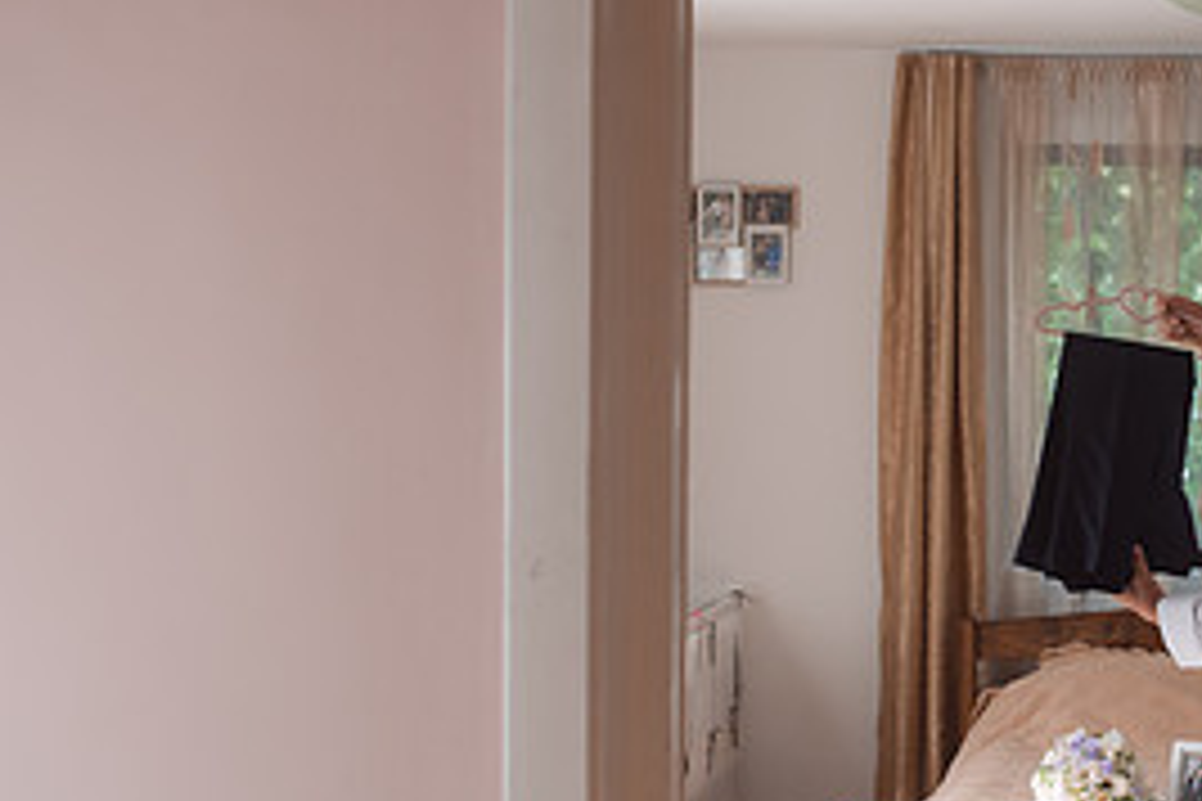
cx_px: 1018
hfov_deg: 23.2
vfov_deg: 15.9
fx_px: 2871
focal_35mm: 86
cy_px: 470
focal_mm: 35
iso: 400
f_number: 2.8
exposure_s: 1/250
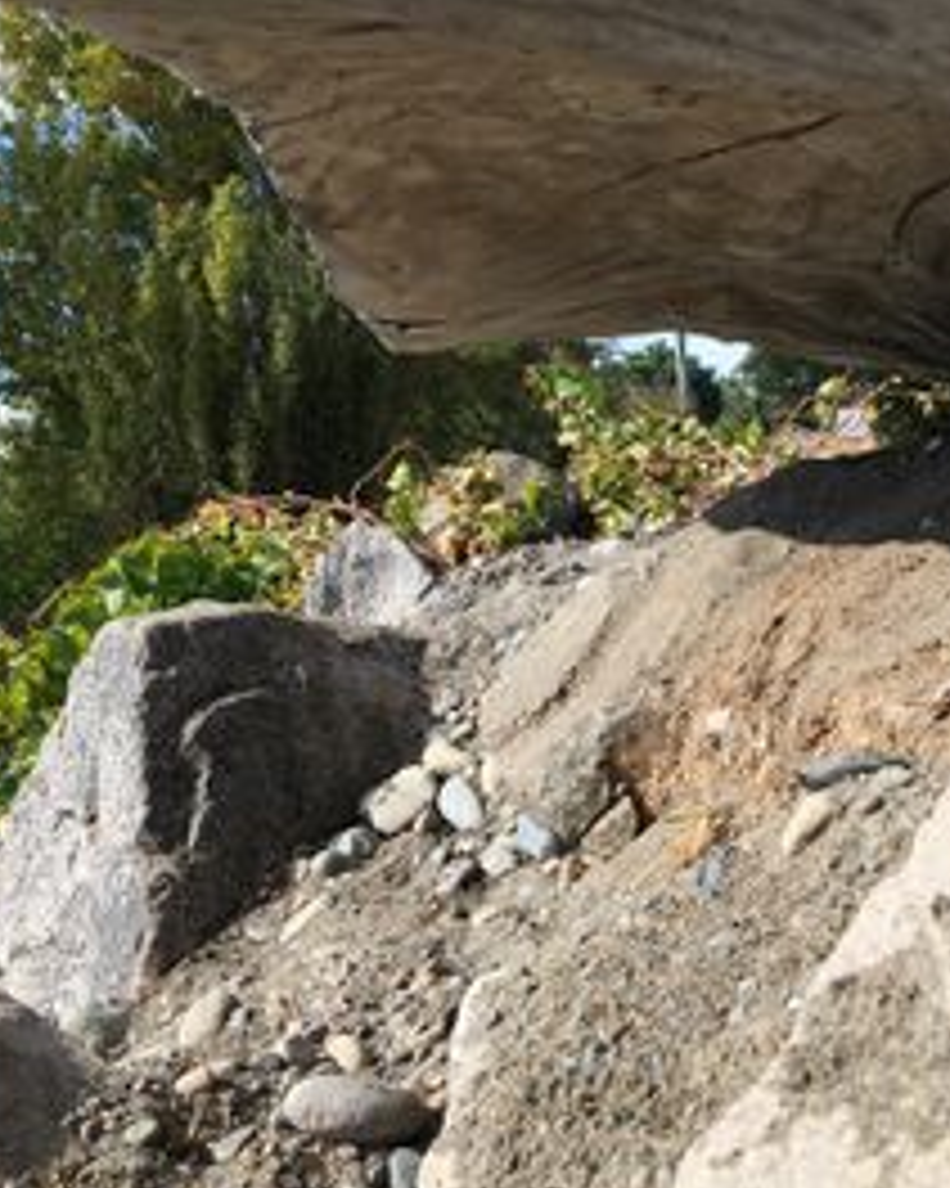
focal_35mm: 41
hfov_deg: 36.3
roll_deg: +5.0
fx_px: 1442
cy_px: 407
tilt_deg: +6.4
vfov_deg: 44.2
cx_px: 588
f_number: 2.2
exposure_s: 1/680
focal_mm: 4.15
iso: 25
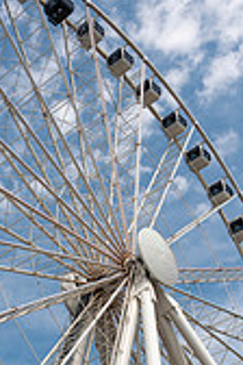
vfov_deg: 26.3
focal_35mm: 75
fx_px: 759
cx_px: 30
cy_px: 315
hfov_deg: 17.9
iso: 100
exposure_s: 1/640
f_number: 7.1
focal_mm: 28
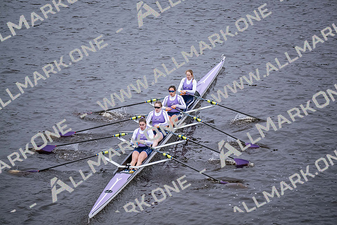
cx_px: 168
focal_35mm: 200
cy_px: 112
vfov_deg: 6.9
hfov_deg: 10.3
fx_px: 1873
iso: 2000
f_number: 2.8
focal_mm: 200
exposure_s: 1/2000
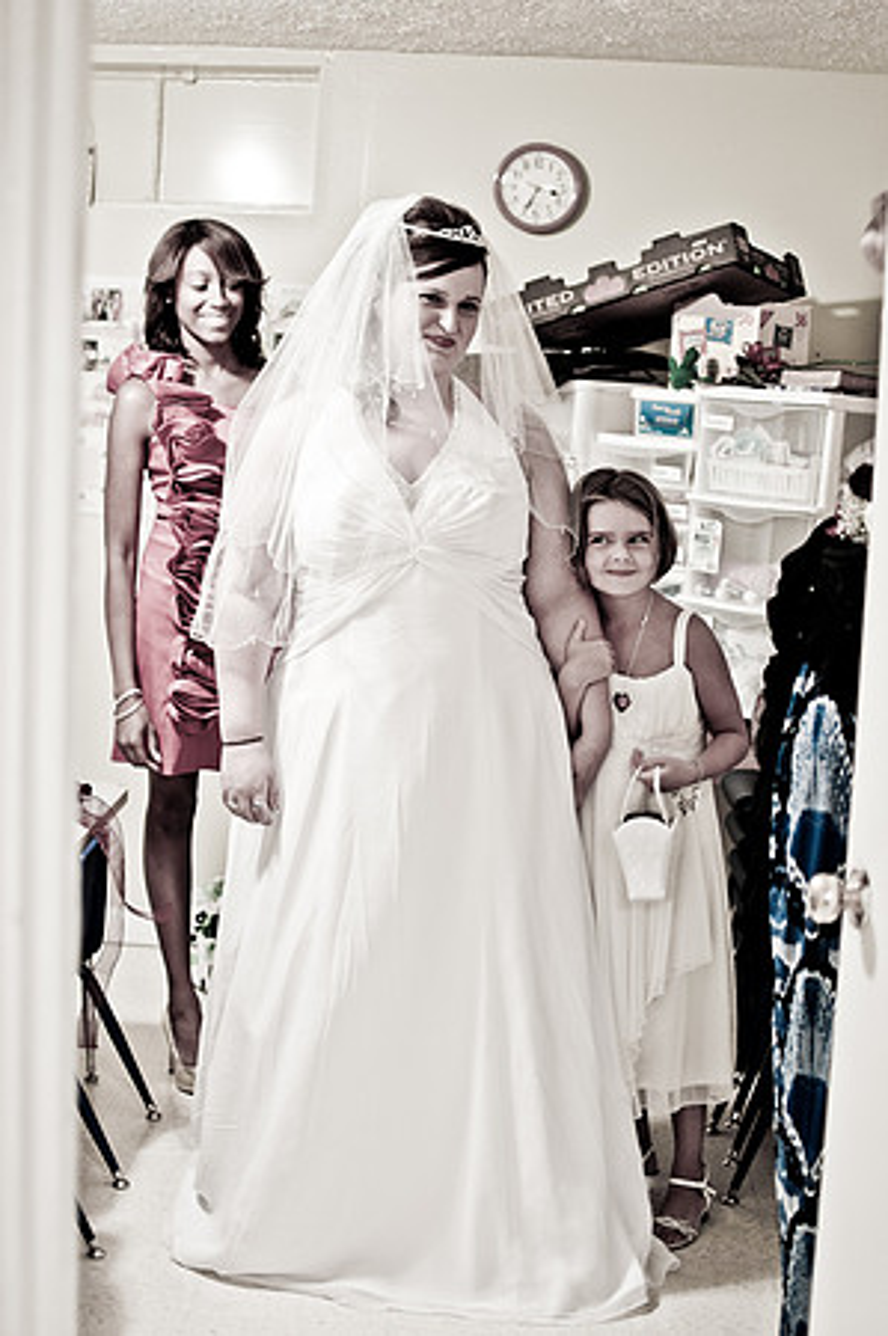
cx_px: 444
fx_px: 1947
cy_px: 668
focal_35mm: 52
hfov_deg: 25.7
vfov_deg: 37.9
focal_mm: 35
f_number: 1.8
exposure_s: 1/25
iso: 200
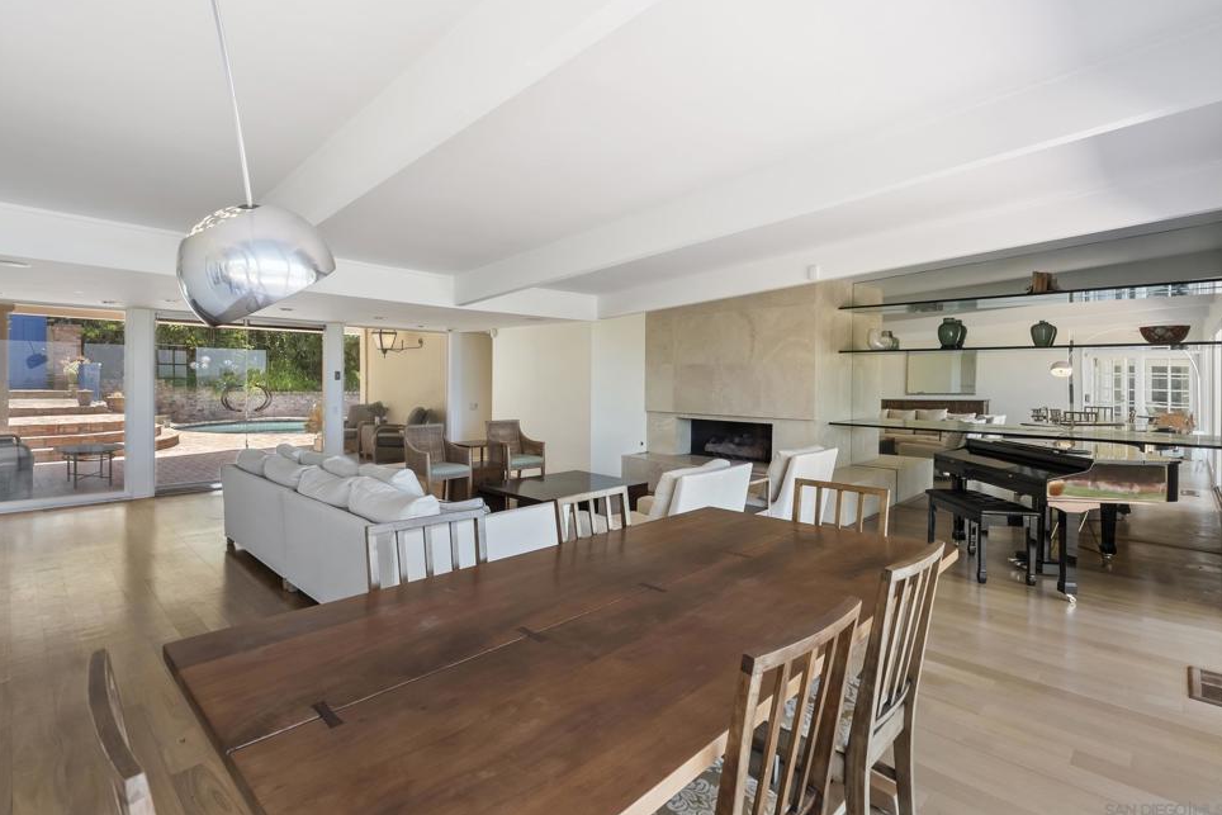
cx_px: 581
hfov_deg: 93.2
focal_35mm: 17
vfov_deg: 70.4
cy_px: 388
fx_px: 577
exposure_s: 1/25
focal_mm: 16
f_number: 8
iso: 500
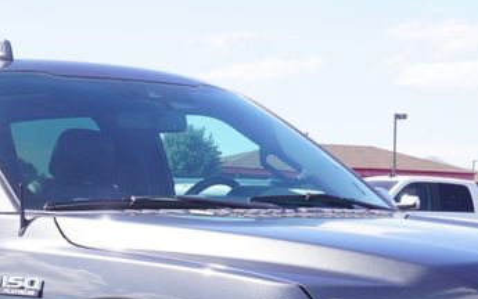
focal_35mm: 118
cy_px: 469
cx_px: 78
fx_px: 1538
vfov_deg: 10.7
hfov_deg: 17.5
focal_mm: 26
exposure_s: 1/100
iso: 100
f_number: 8
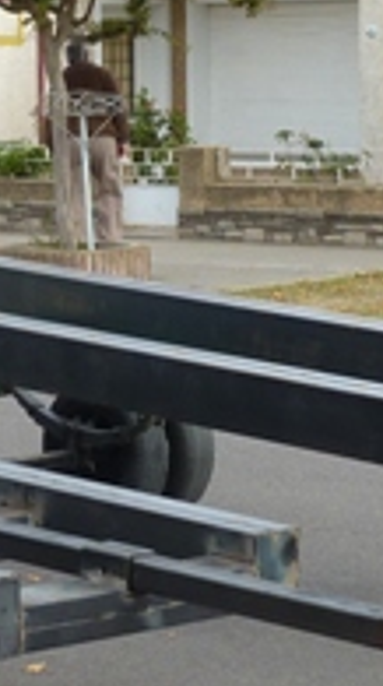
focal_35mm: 172
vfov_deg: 12.5
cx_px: 88
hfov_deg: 7.0
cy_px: 405
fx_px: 3120
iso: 80
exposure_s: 1/160
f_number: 4
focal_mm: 7.9
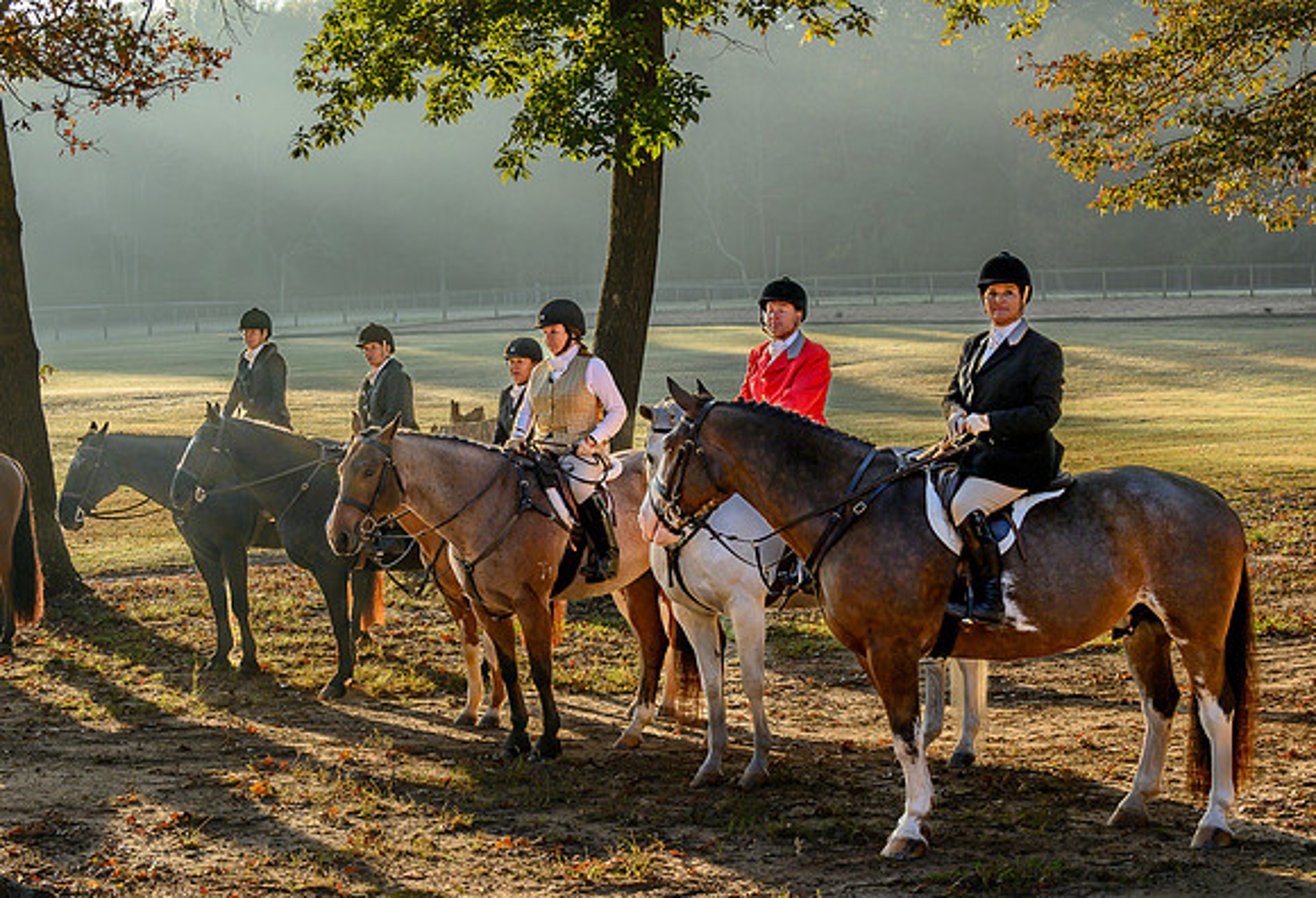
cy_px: 471
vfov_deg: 17.3
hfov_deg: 25.2
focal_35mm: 80
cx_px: 646
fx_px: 2945
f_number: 8
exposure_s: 1/160
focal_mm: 50
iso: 200
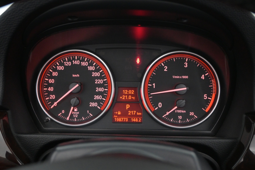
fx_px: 244
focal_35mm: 34
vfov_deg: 38.4
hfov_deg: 55.1
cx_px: 128
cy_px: 85
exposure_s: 1/40
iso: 3200
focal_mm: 23
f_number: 4.2
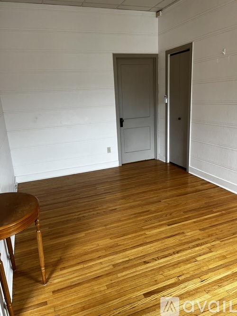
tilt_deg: -15.3
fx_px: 237
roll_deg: +2.8
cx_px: 118
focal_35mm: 26
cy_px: 158
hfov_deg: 53.0
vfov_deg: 67.3
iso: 125
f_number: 1.6
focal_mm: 5.1
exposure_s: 1/113
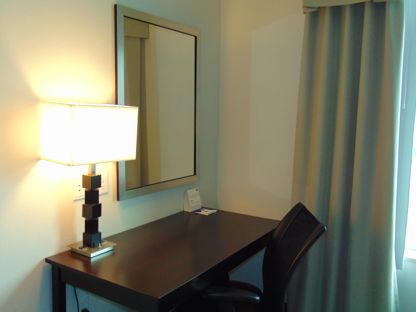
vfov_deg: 42.9
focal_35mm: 33
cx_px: 208
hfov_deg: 55.4
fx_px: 397
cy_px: 156
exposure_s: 1/50
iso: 200
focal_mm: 5.8
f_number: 3.2
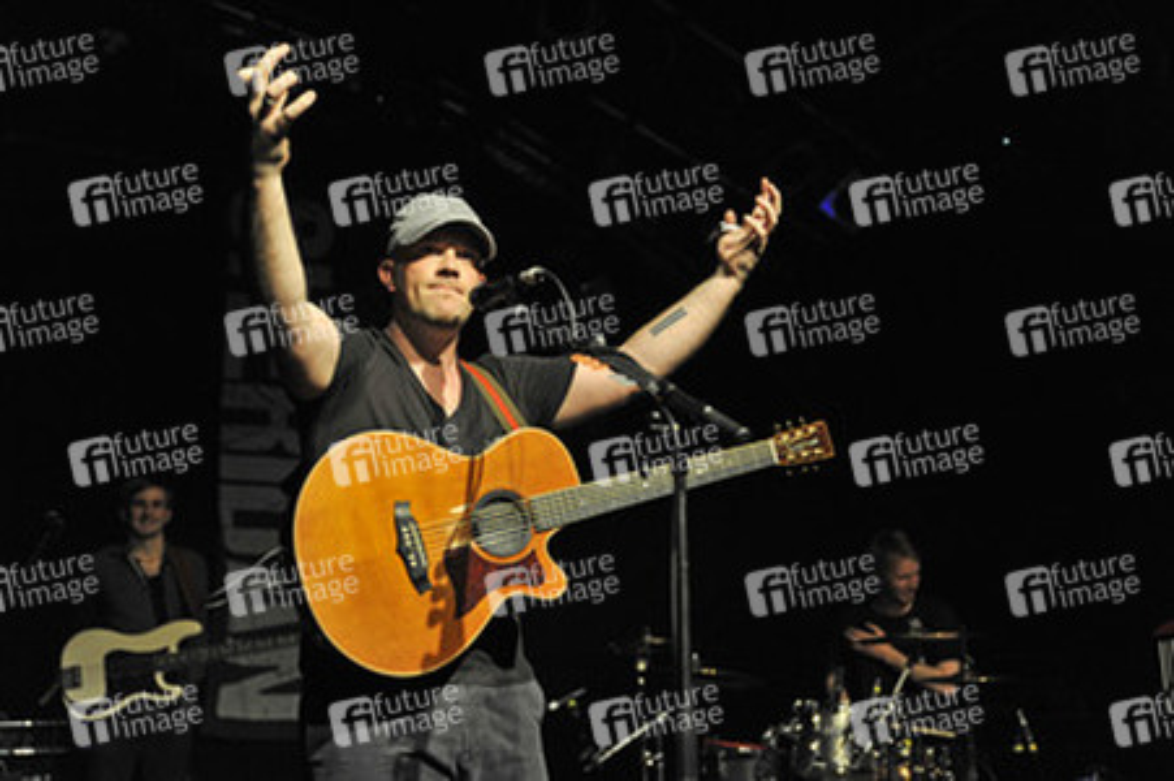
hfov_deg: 44.5
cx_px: 587
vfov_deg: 30.5
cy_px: 390
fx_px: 1434
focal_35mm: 44
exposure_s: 1/125
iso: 1600
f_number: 2.8
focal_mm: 44
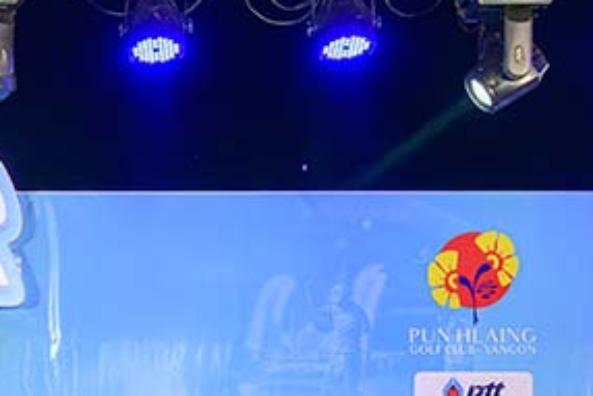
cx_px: -280
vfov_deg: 11.5
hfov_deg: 16.4
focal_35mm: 114
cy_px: 603
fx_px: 1879
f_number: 6.3
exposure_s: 1/250
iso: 2800
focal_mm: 34
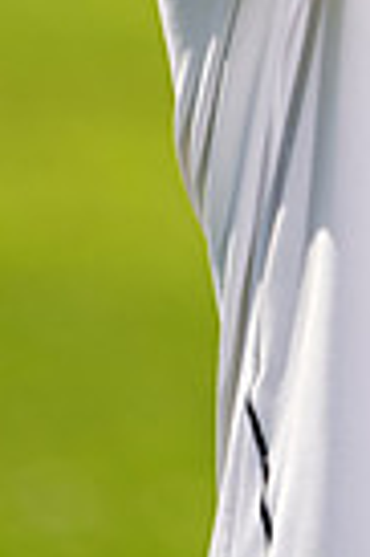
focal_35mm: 1695
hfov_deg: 0.8
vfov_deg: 1.2
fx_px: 26196
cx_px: 620
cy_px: -419
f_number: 7.1
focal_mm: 400
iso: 64
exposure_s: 1/200
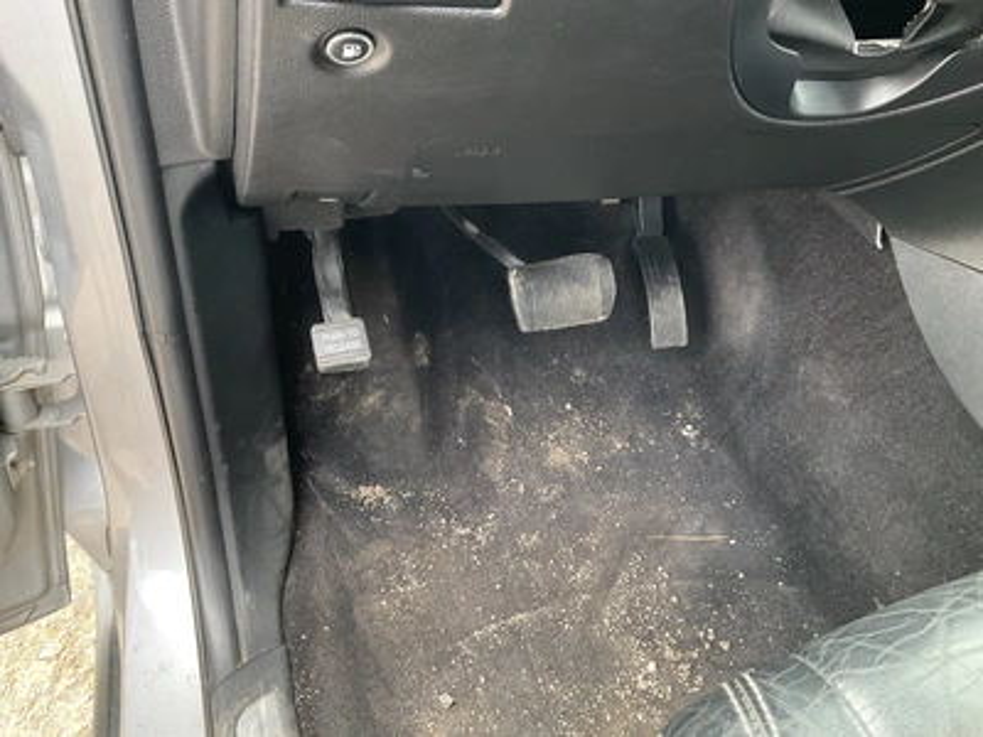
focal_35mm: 29
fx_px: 824
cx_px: 492
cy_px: 368
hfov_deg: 61.7
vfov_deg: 48.2
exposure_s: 1/60
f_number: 1.8
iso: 80
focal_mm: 3
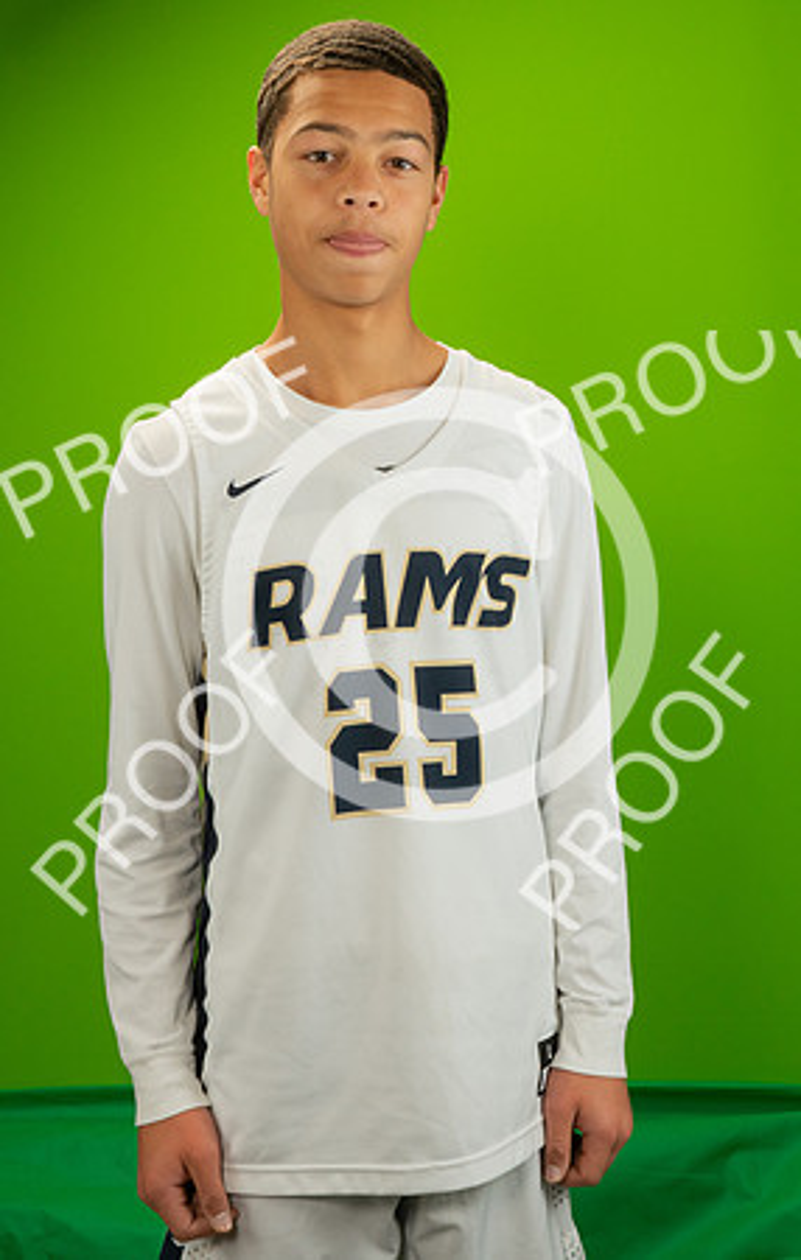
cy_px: 535
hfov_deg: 21.2
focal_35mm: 62
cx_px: 399
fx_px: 2143
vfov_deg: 32.7
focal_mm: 35
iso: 800
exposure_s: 1/60
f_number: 20
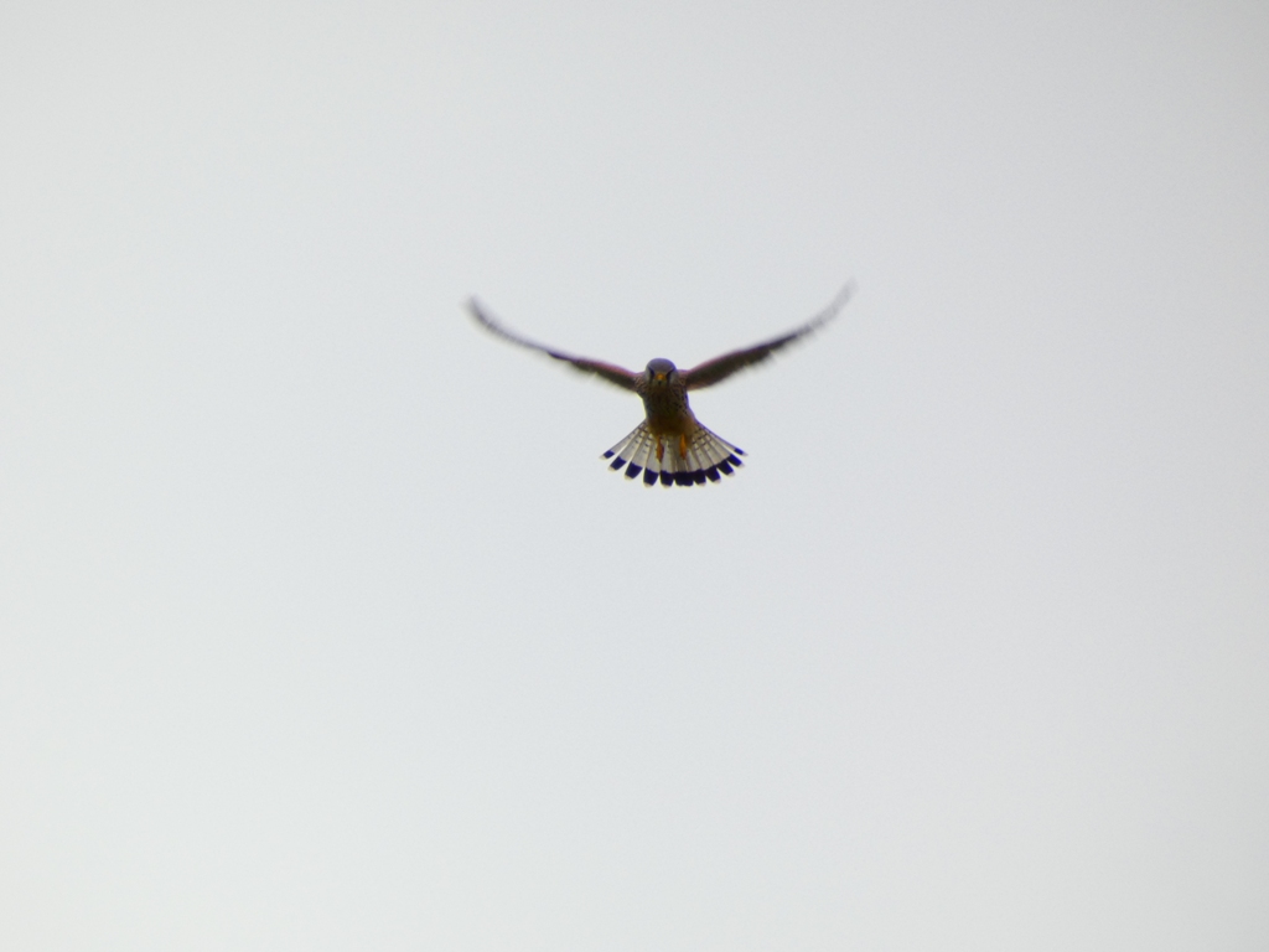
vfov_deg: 1.2
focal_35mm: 1200
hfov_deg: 1.7
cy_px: 476
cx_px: 634
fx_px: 43991
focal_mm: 215
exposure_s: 1/200
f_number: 5.9
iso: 80
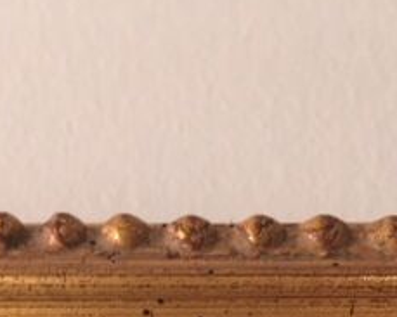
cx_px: 66
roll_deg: -1.6
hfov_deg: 23.7
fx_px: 928
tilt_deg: +25.3
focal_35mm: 79
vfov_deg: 18.2
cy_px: 405
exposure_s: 1/33
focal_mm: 4.15
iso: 125
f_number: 2.2
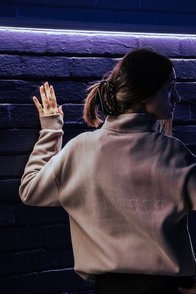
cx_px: 111
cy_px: 193
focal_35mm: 198
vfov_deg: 10.4
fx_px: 1619
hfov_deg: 6.9
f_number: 2.8
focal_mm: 94.5
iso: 6400
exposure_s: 1/320
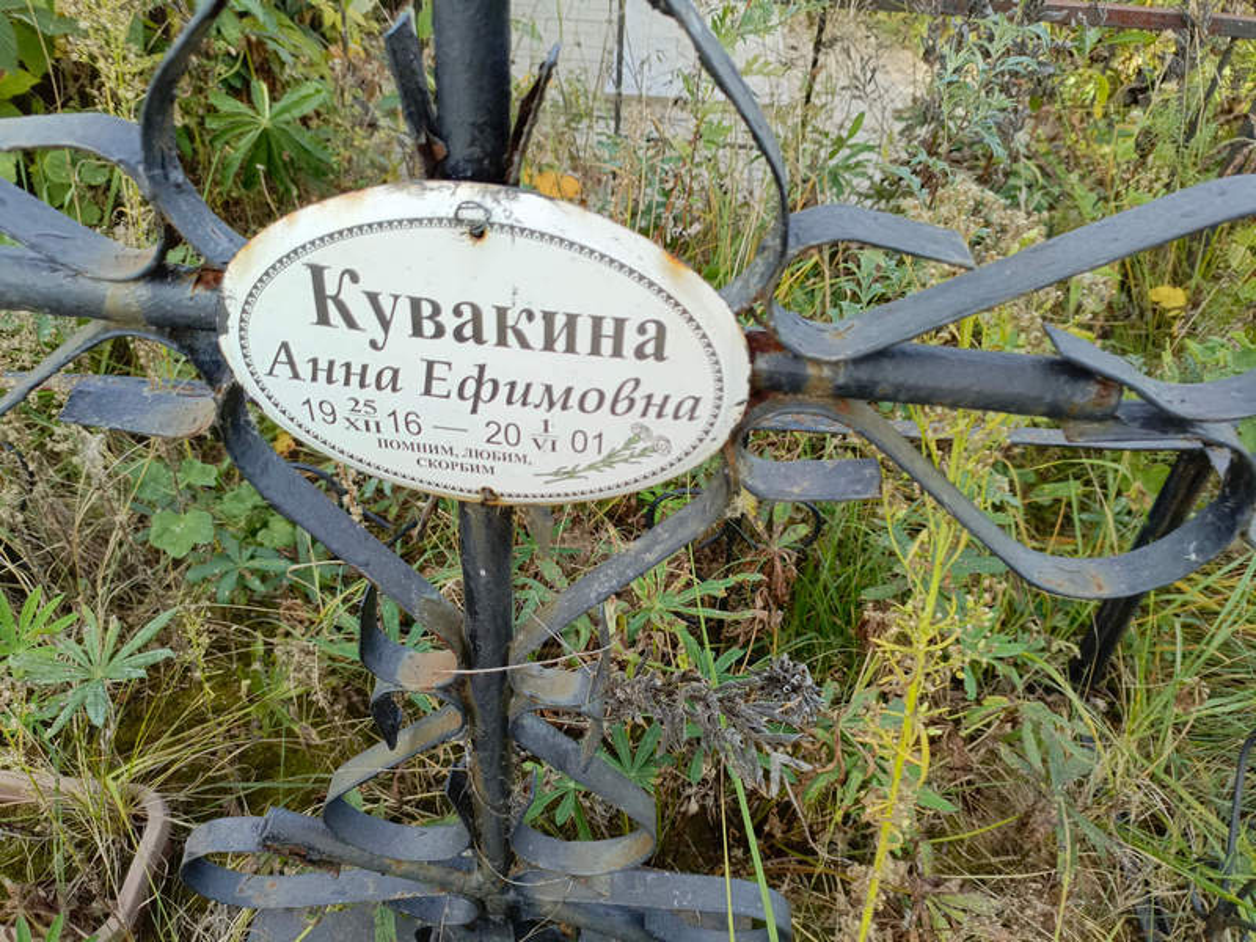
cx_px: 628
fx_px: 907
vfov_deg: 54.9
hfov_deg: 69.4
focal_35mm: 25
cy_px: 471
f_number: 1.69
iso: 112
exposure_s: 1/204
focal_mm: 4.76
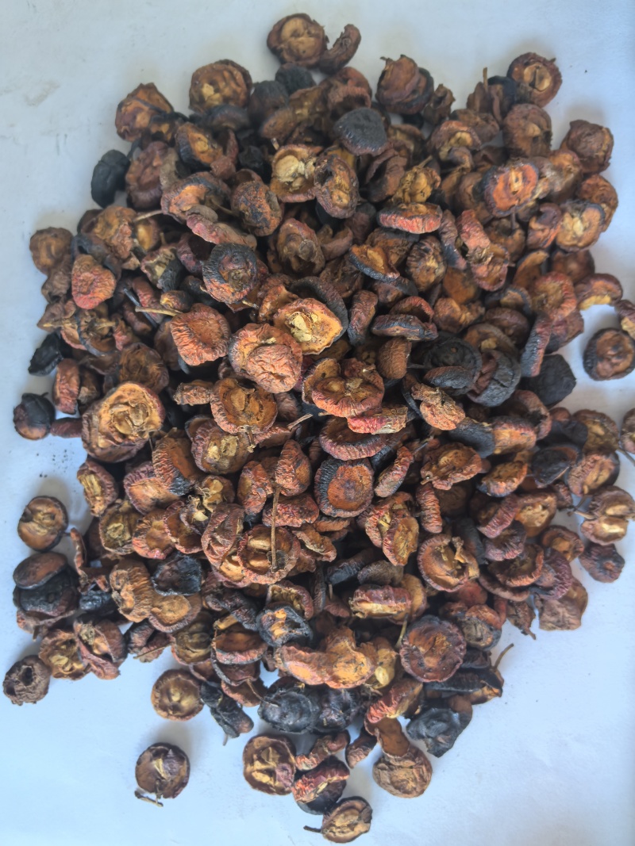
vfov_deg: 65.3
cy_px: 423
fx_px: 661
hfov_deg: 51.3
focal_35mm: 27
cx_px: 318
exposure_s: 1/100
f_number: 2
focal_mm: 5.75
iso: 160
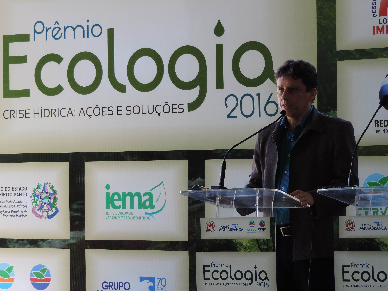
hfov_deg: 13.6
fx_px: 1625
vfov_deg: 10.2
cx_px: 194
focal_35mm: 145
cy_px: 146
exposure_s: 1/125
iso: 180
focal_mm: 25.8
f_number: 4.4
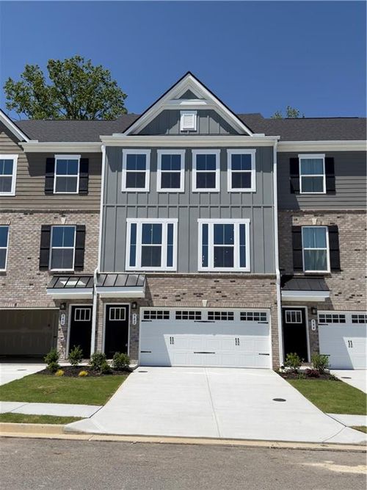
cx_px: 184
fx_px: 495
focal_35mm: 35
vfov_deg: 52.6
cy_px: 245
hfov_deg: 40.7
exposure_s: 1/5618
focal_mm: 6.76
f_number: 1.78
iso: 64
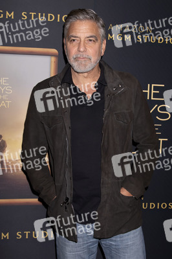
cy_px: 130
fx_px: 251
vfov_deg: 54.5
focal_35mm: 35
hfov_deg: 37.8
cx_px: 86
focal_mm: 35
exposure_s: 1/200
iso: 400
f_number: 8
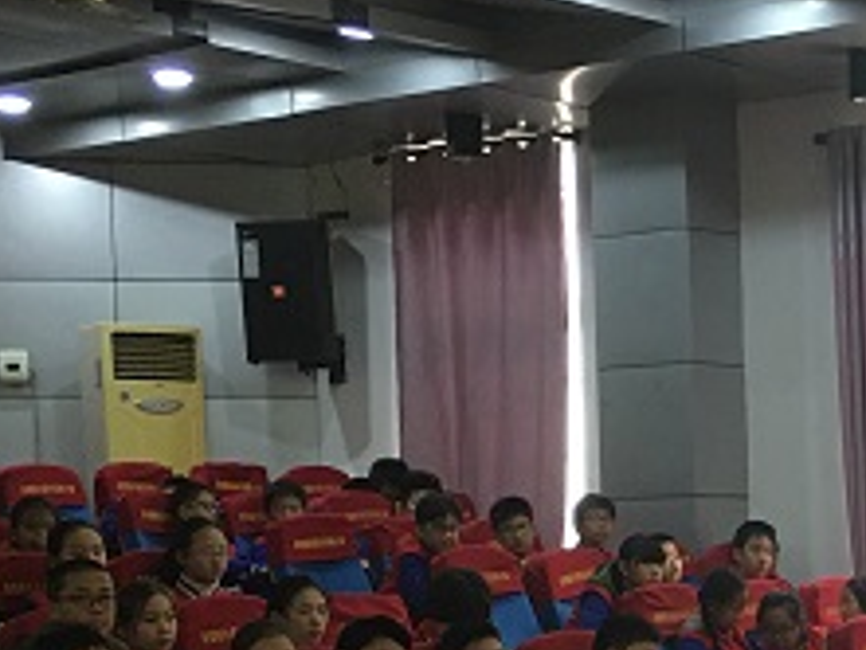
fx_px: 2628
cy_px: 740
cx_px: 1019
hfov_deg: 17.9
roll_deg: +1.3
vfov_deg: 13.8
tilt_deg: -2.5
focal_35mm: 105
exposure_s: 1/17
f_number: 2.2
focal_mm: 4.15
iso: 64
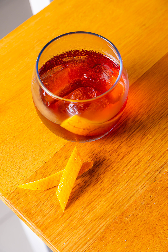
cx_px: 84
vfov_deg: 28.1
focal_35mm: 72
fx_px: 504
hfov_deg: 18.9
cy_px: 126
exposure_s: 1/100
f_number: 5
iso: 100
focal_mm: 48
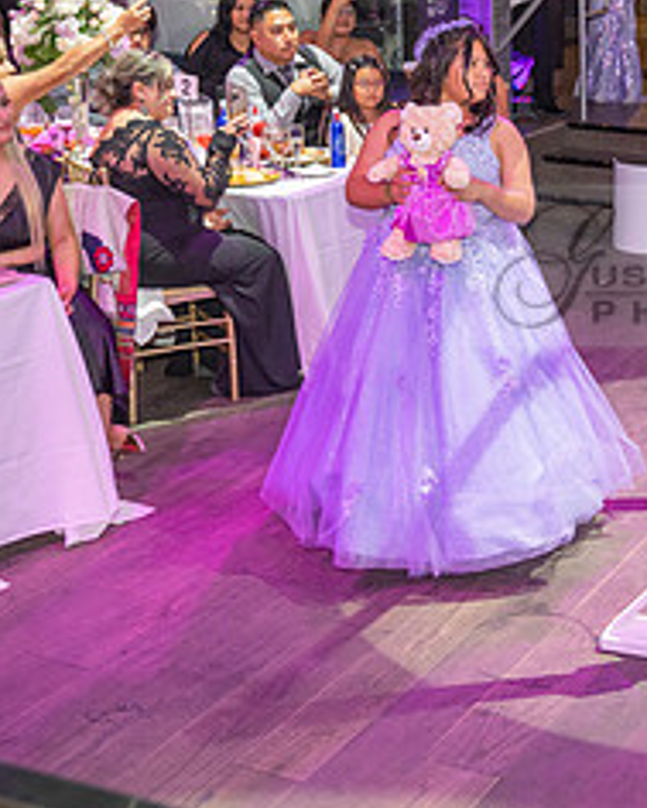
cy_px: 265
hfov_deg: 21.3
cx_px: 763
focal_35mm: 67
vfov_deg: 28.1
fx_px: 1603
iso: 1000
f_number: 3.5
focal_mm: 29
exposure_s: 1/125
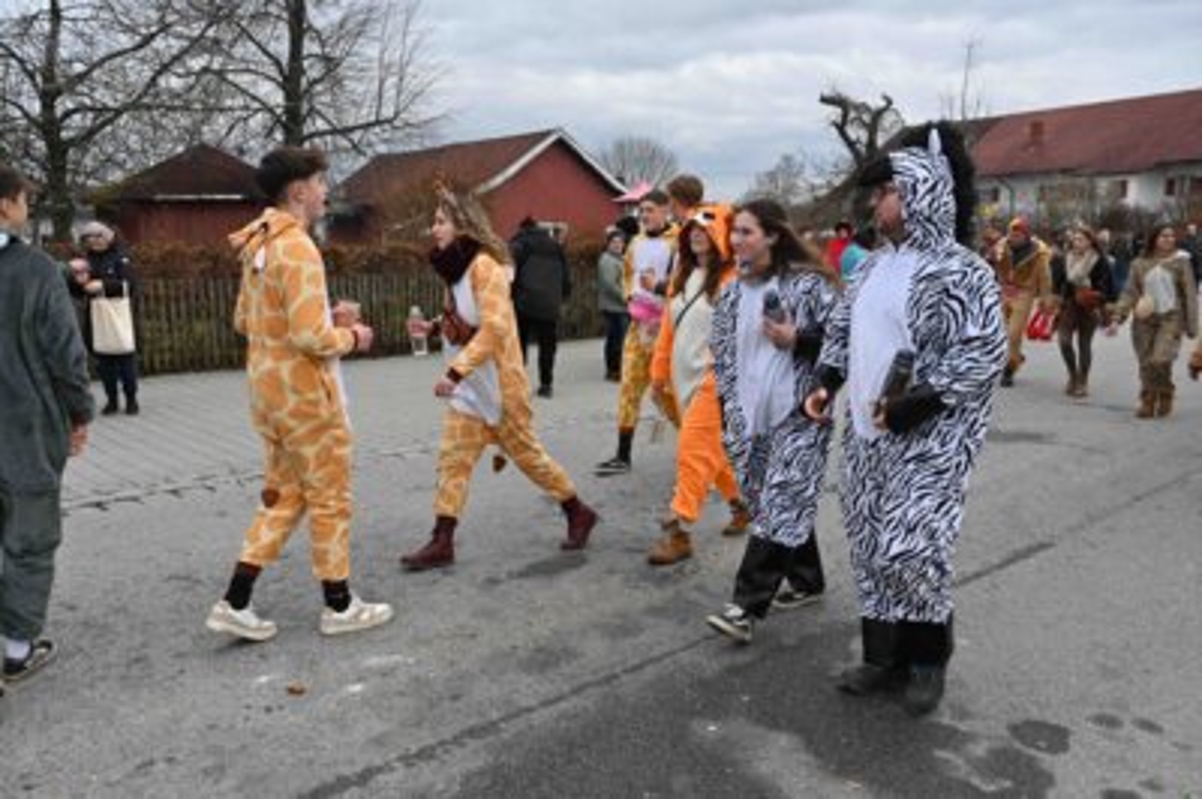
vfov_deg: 42.9
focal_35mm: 30
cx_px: 601
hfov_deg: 61.1
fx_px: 1017
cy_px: 400
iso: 2500
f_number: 10
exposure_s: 1/1250
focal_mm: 30.5
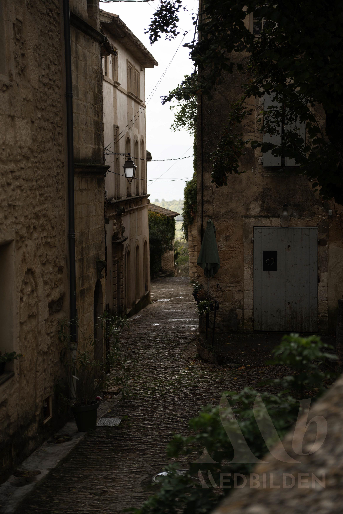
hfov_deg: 17.8
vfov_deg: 26.4
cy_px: 257
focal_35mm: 77
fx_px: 1096
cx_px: 172
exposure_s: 1/1000
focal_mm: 76.7
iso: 100
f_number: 2.8
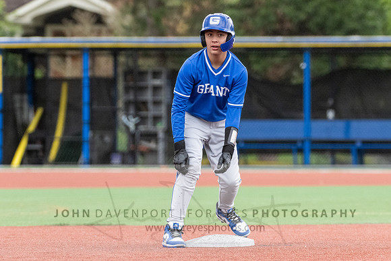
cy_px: 144
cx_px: 181
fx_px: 5529
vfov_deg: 2.7
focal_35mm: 509
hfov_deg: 4.0
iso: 5600
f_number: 5.6
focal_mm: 360
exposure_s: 1/1000
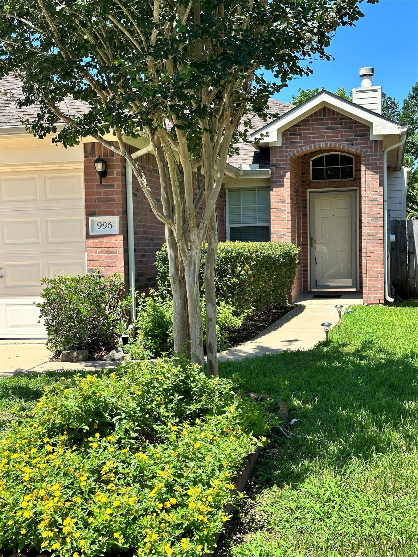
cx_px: 209
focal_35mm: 48
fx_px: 773
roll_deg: +0.8
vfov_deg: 39.7
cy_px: 278
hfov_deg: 30.3
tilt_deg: -1.9
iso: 64
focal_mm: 6.86
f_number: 1.78
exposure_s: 1/1639
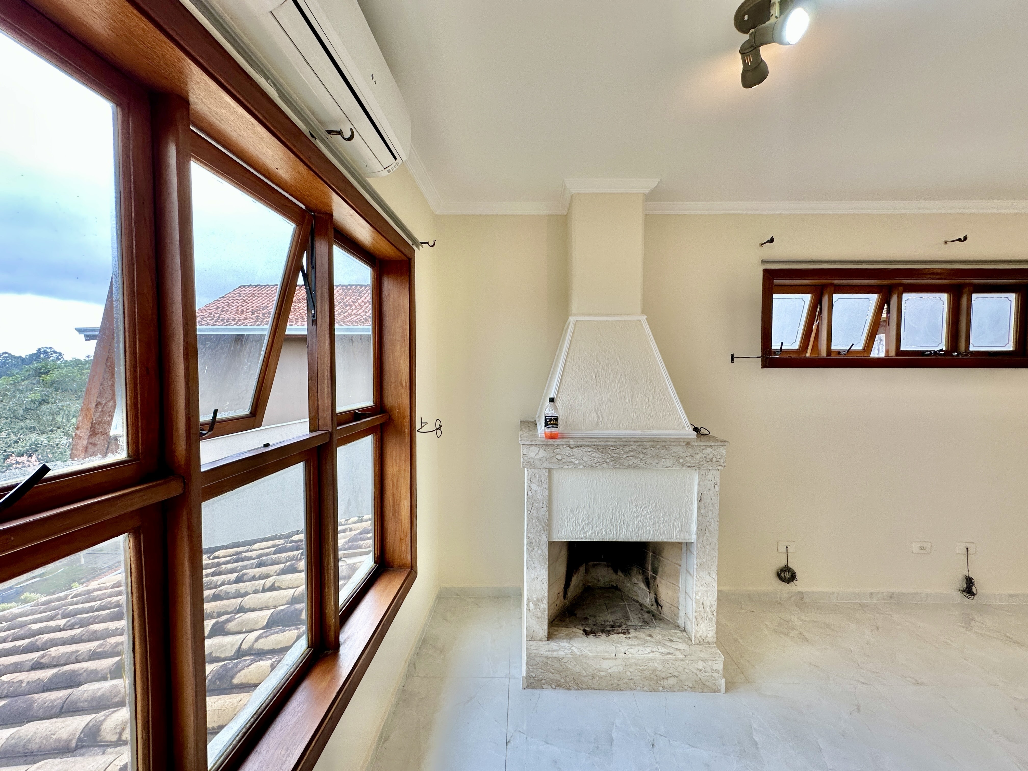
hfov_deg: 102.1
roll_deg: -0.6
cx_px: 514
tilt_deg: -2.2
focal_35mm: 14
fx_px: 416
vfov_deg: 85.7
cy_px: 386
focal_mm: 2.22
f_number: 2.2
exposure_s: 1/120
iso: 100
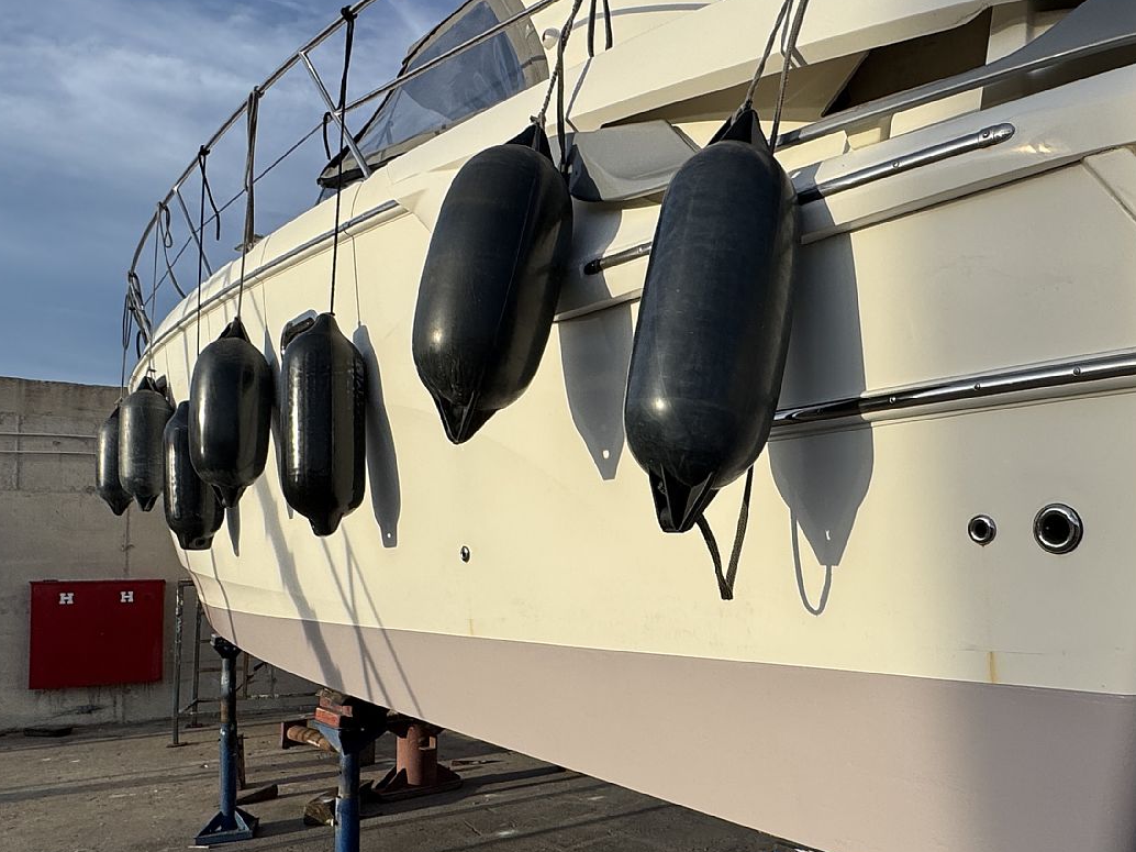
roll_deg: +2.1
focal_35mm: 26
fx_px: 853
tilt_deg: +4.0
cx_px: 781
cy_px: 530
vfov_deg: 52.5
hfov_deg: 65.1
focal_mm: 2.22
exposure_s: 1/2208
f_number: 2.2
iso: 50
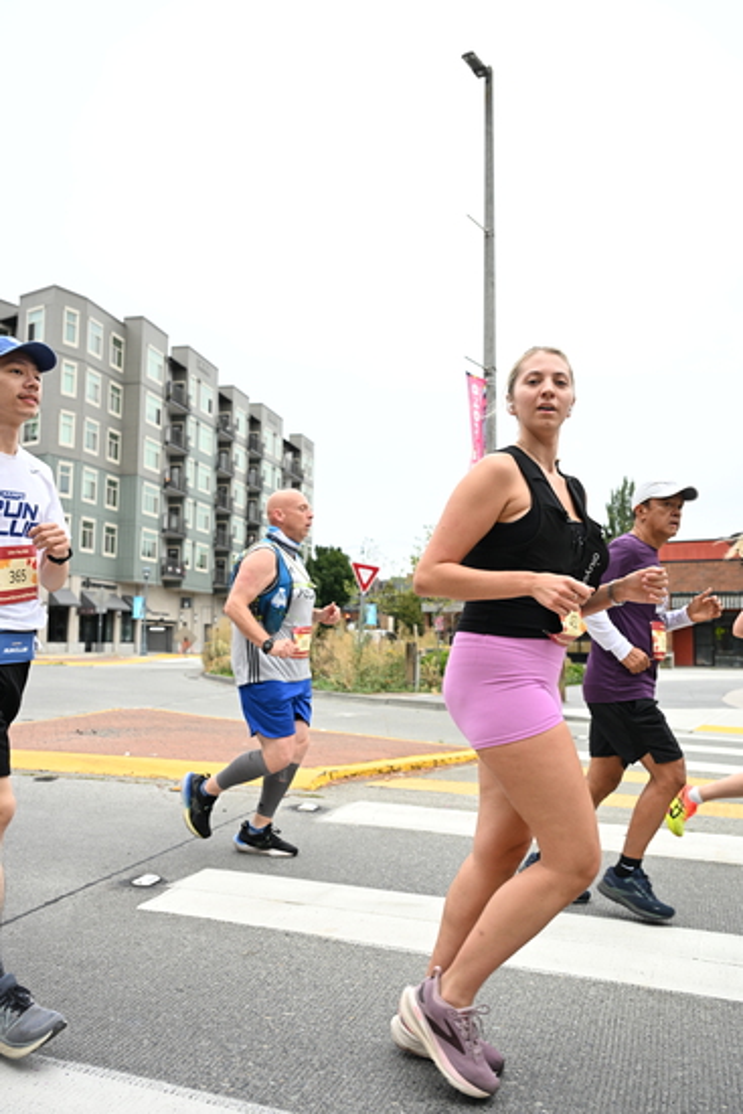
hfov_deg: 45.0
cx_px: 372
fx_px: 897
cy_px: 557
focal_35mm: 29
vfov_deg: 63.6
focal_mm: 29
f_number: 4
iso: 1600
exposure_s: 1/800
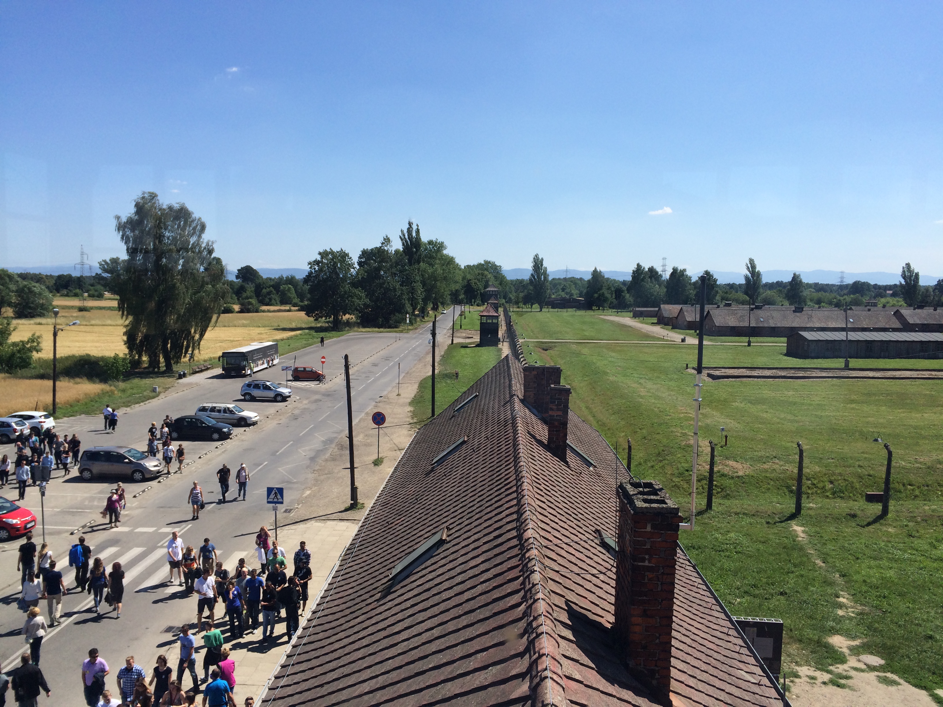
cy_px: 354
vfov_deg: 48.2
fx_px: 790
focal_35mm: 29
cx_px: 472
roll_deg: +0.6
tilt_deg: -1.9
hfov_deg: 61.7
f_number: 2.2
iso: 32
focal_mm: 4.15
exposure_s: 1/2283
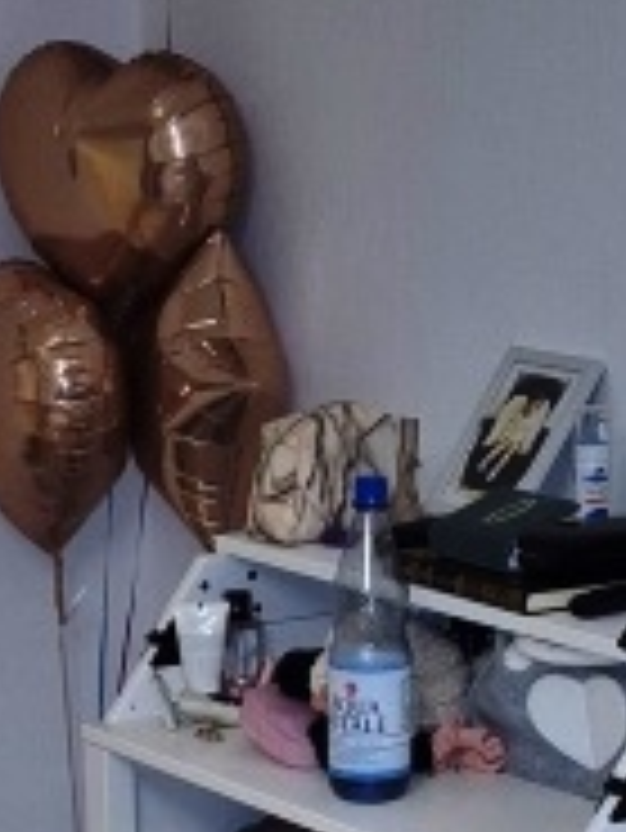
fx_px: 3059
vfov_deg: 14.8
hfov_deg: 11.7
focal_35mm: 127
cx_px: 180
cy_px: 1120
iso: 100
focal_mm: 5.4
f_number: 1.8
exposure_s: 1/33
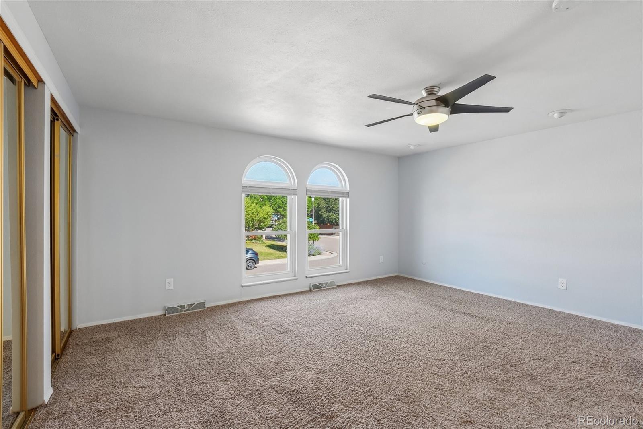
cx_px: 322
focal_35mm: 15
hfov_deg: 100.4
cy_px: 214
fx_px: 268
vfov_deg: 77.3
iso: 400
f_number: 8
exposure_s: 1/15
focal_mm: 10
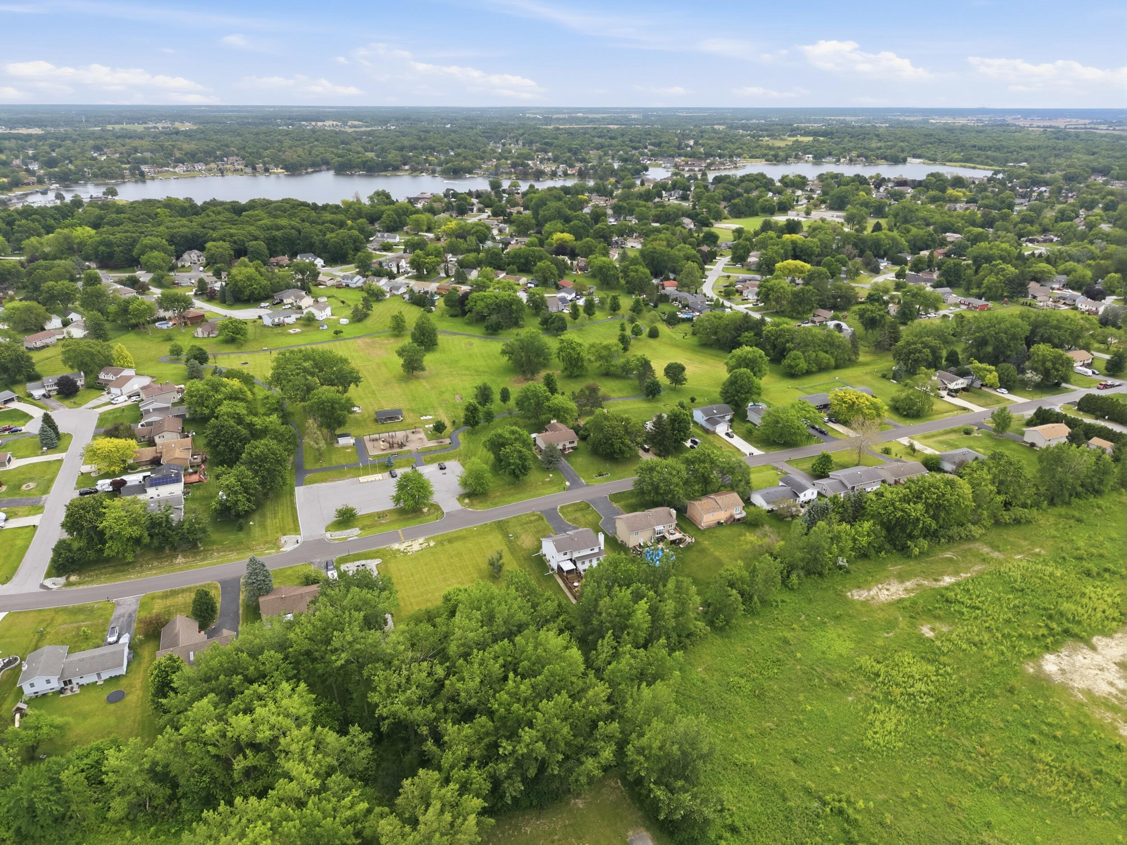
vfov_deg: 56.8
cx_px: 564
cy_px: 422
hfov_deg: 71.6
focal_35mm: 24
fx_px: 781
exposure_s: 1/2500
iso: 260
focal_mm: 8.7
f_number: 1.8
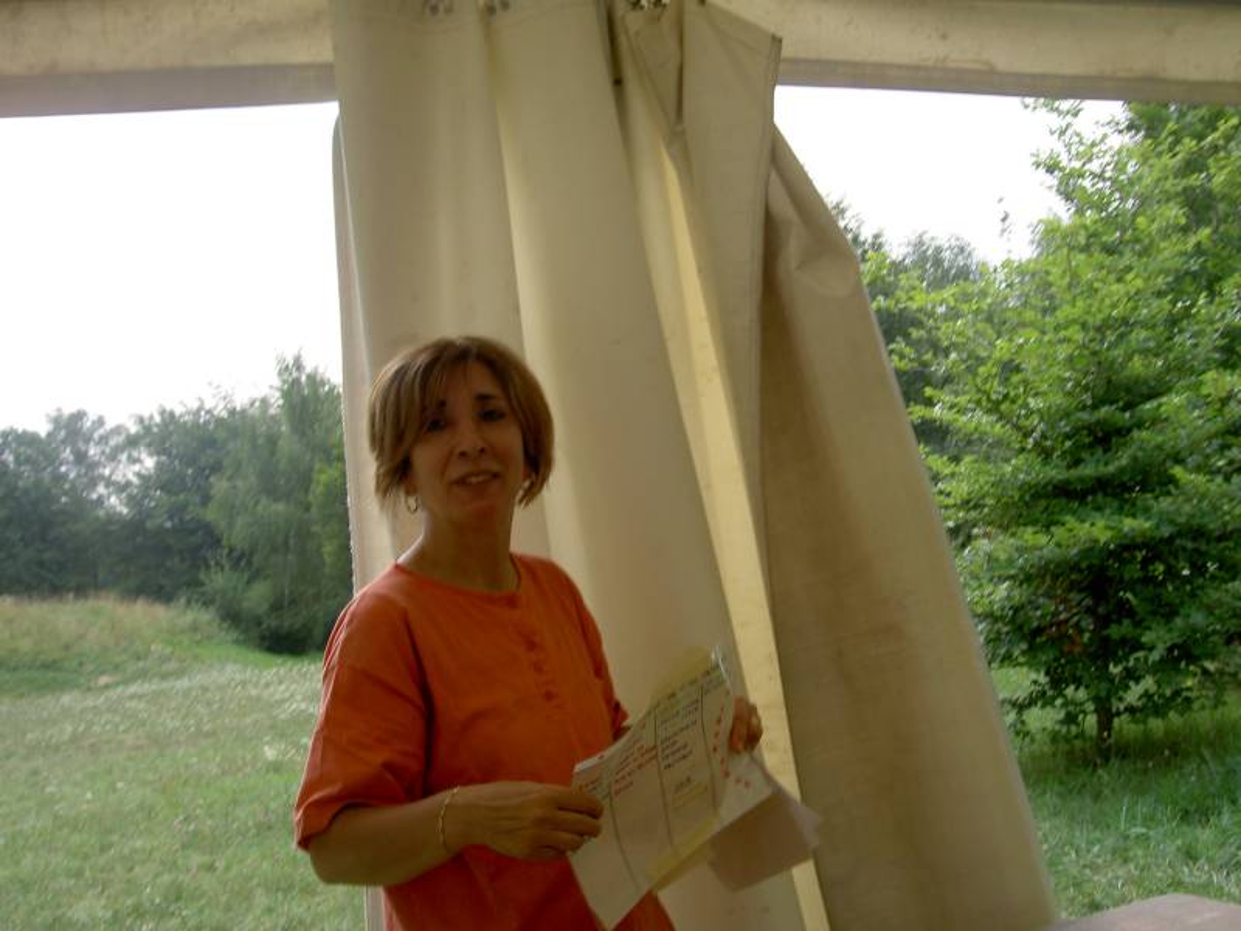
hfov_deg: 47.9
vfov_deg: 36.8
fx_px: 1398
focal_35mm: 39
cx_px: 620
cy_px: 466
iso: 100
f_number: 4.7
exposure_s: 1/125
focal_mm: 8
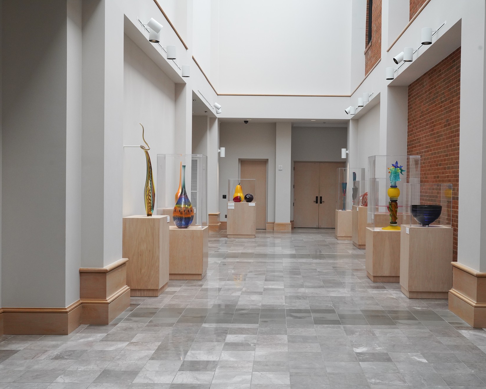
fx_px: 618
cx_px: 285
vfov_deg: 34.9
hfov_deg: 42.7
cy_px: 195
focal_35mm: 43
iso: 2000
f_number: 11
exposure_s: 1/100
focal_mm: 38
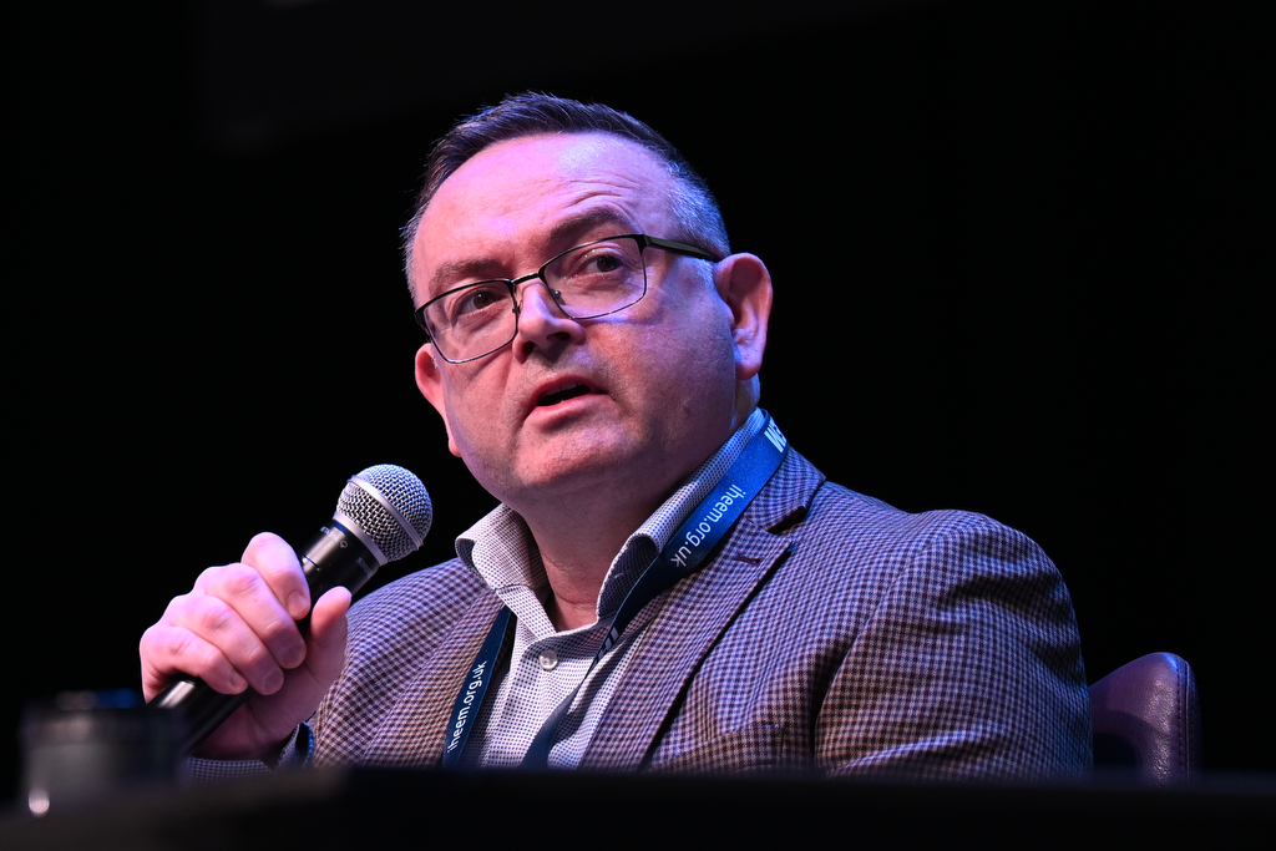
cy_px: 426
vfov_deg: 6.9
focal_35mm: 200
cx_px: 638
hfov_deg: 10.3
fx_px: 7089
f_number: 2.8
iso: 500
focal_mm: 200
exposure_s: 1/200
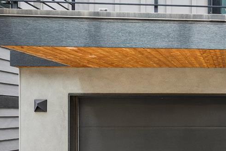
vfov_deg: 25.8
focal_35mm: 52
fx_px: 327
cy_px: 110
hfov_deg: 34.3
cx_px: 232
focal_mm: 16
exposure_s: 1/8
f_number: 8
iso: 200
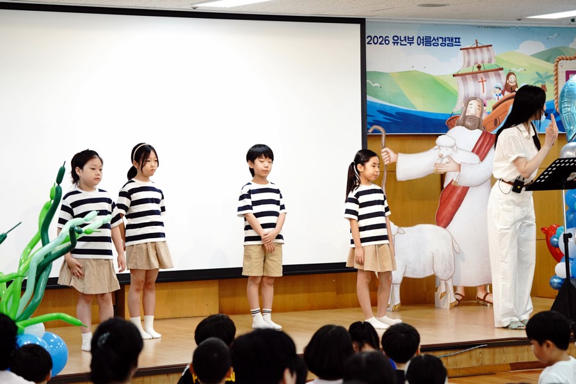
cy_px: 192
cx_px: 288
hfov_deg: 18.6
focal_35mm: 110
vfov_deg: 12.5
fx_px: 1760
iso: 2000
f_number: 4.5
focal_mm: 110
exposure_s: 1/160
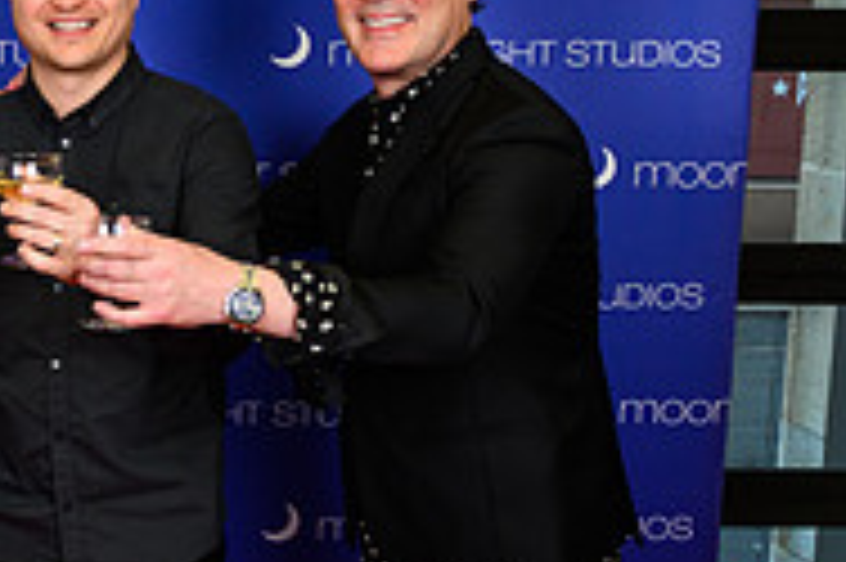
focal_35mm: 74
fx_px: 1737
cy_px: 346
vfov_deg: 18.4
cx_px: -32
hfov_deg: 25.8
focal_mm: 24
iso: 1000
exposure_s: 1/320
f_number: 5
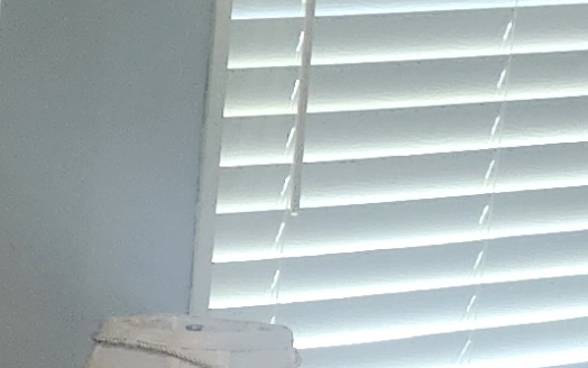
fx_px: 2982
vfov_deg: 6.8
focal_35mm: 186
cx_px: -1223
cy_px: 753
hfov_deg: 9.0
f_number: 1.8
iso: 250
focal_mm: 5.54
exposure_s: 1/120
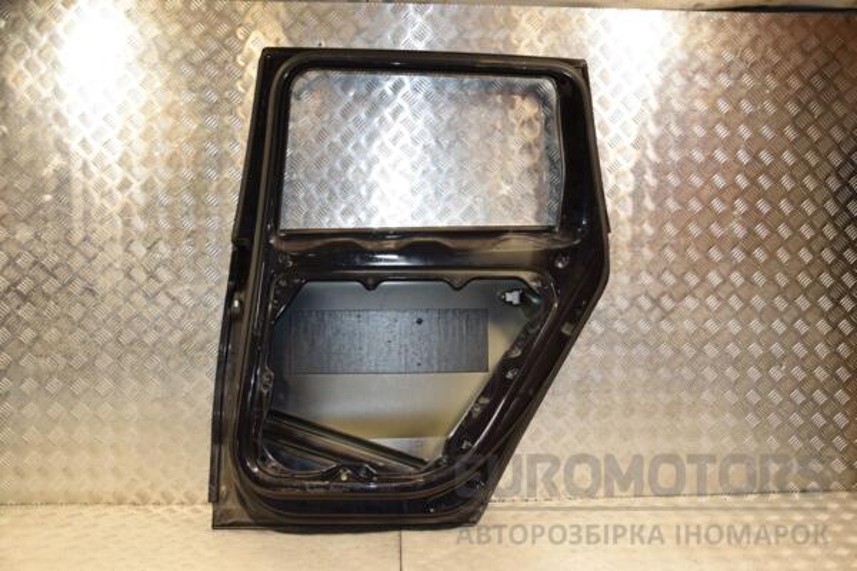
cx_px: 428
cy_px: 286
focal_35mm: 32
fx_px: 750
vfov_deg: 41.7
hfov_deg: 59.5
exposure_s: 1/160
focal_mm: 21
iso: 800
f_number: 5
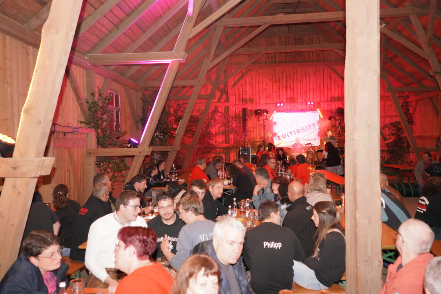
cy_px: 147
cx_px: 220
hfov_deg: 58.7
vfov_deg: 41.1
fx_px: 392
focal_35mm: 32
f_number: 4
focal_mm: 32
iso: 6400
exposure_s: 1/100
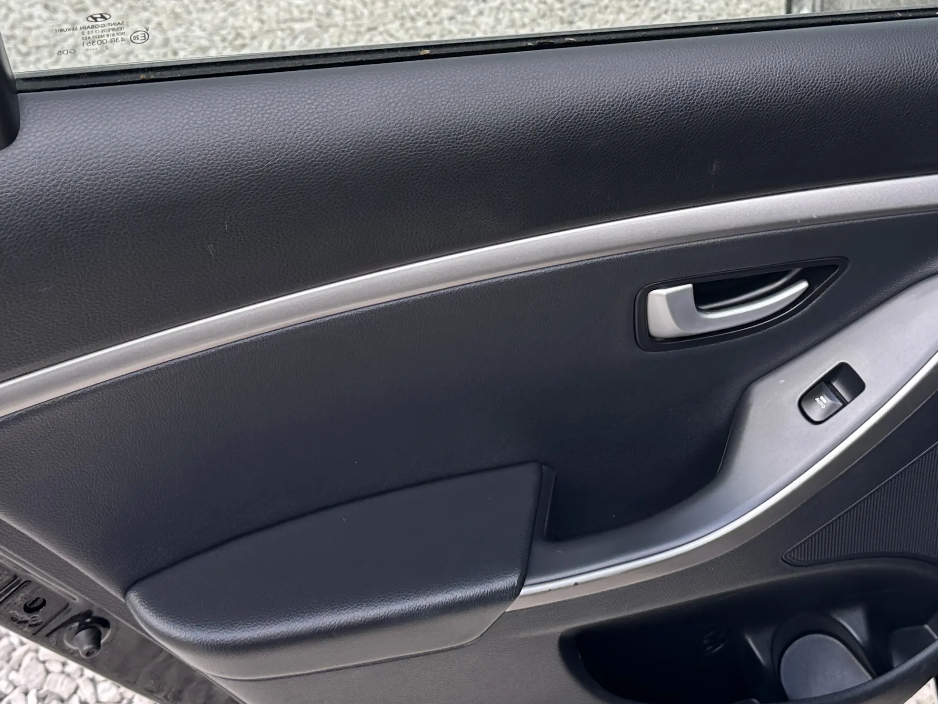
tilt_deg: -32.7
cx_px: 596
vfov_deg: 29.4
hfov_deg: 38.6
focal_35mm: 49
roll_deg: -3.7
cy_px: 222
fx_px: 1328
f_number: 1.78
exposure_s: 1/143
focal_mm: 6.86
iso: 64
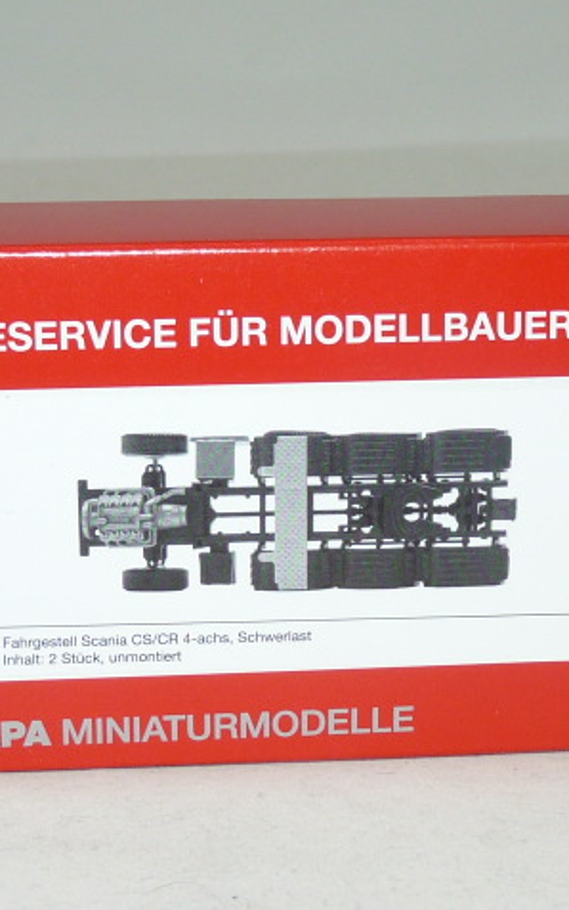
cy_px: 453
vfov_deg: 22.1
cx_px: 355
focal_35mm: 94
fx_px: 2329
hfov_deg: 13.9
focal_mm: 6.6
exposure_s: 1/30
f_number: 3
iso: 100
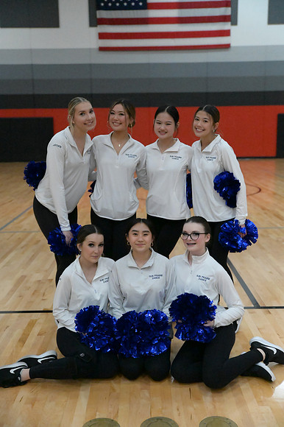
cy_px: 214
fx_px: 498
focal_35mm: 42
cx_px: 142
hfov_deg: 31.9
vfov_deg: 46.4
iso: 32000
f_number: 2.8
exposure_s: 1/8000
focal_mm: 42
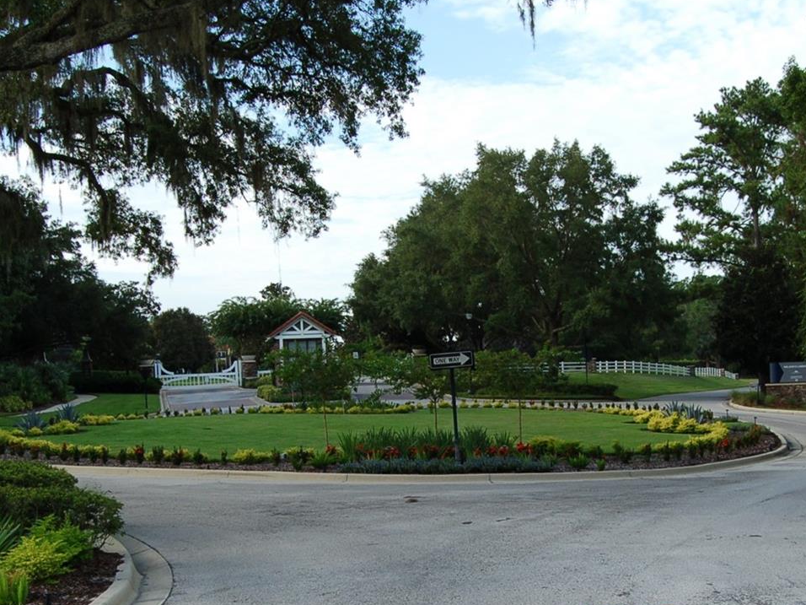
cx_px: 471
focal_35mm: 53
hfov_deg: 36.1
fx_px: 1234
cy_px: 414
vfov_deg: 27.3
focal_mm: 22
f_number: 8
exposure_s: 1/125
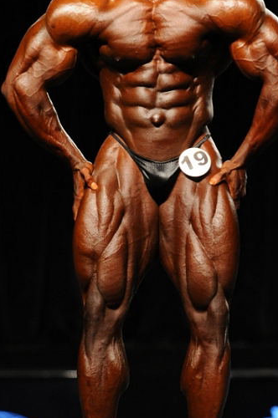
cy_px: 189
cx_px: 160
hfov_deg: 3.7
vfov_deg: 5.6
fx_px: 4318
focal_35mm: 372
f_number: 2.8
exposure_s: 1/320
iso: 800
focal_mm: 155
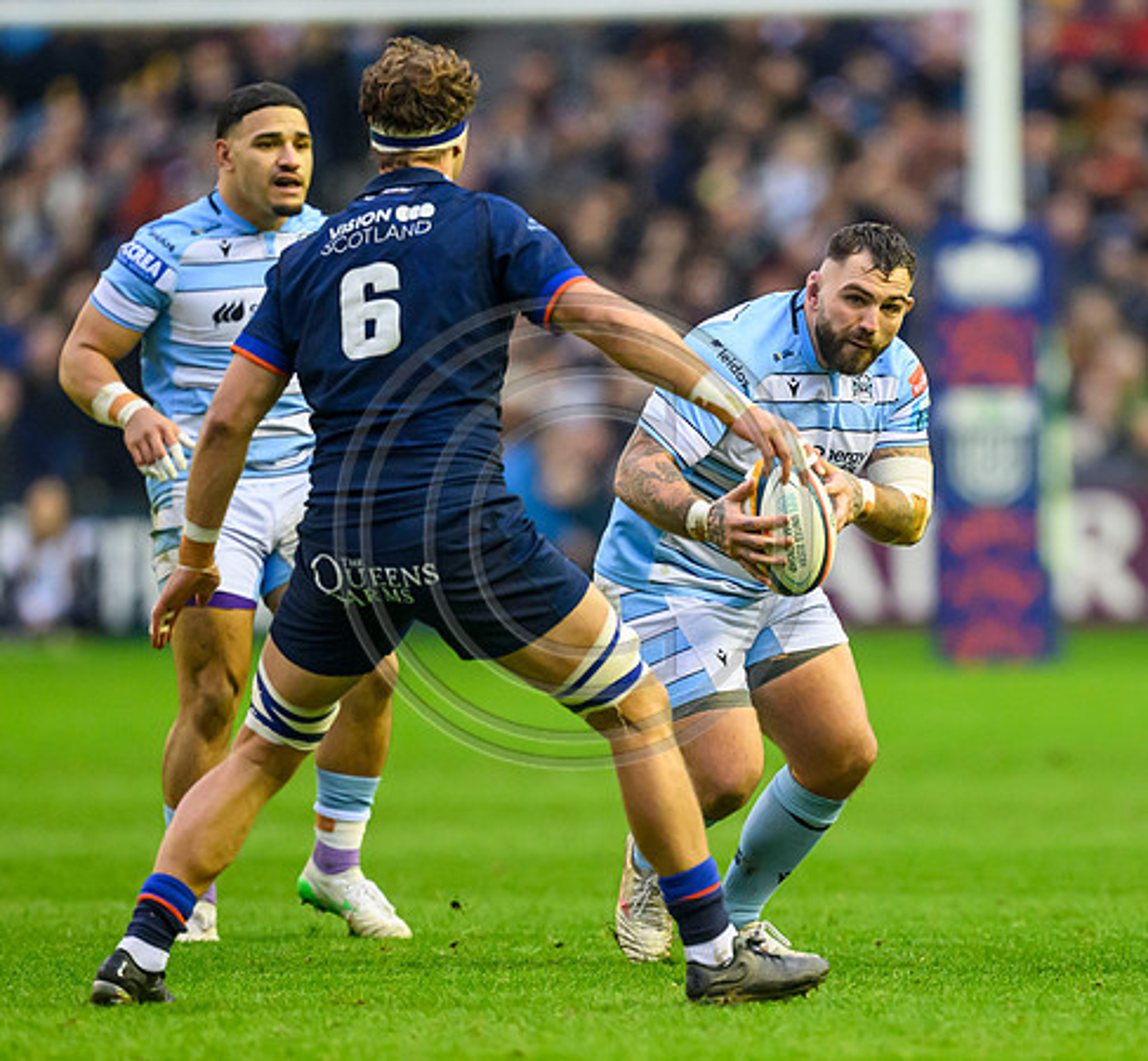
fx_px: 27816
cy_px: 633
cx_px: 790
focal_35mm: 770
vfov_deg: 2.2
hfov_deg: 2.4
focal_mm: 400
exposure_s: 1/1600
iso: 4000
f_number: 3.2
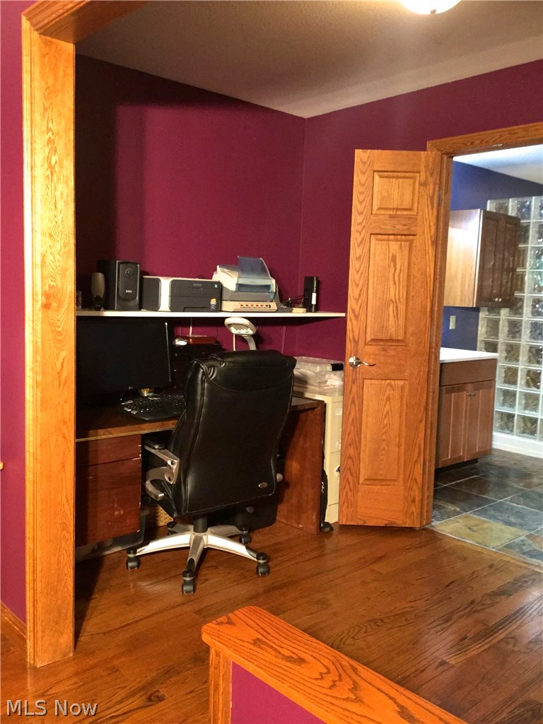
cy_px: 362
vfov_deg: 58.4
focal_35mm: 31
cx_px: 272
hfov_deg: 45.4
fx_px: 648
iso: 200
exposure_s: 1/24
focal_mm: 3.3
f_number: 2.4
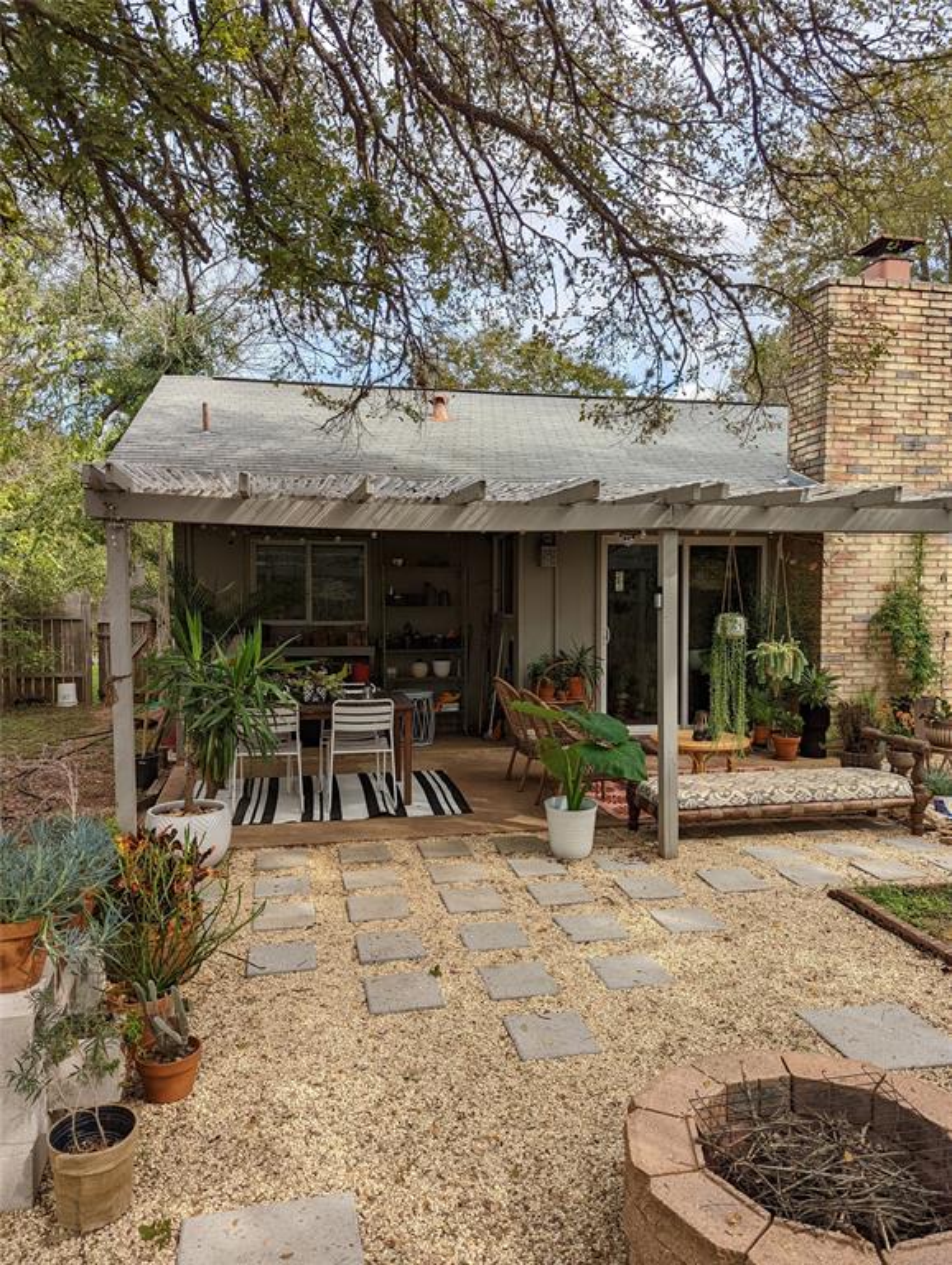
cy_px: 632
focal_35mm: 24
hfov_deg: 56.9
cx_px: 476
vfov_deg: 71.5
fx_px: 878
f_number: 1.85
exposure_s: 1/1230
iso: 40
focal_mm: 6.81
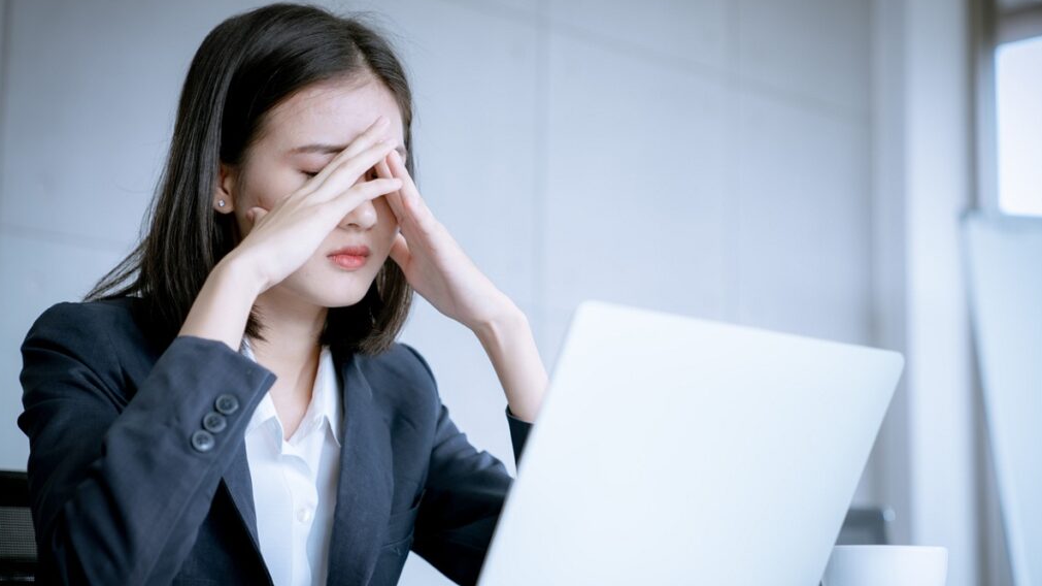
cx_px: 522
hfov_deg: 30.6
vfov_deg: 17.5
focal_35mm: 69
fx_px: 1906
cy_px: 311
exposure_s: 1/125
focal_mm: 65
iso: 125
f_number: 2.8
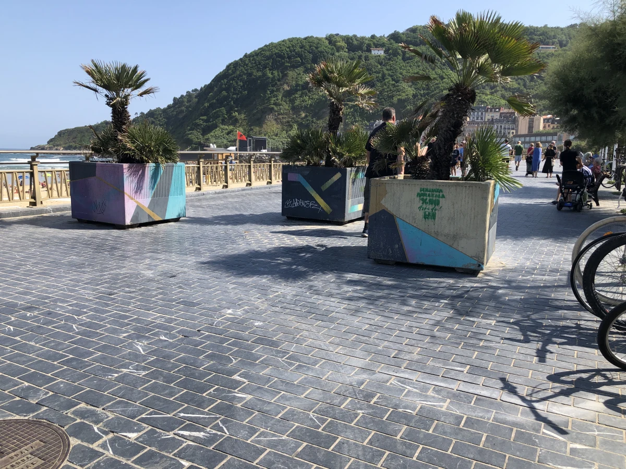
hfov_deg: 63.4
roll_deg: -0.1
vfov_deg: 49.7
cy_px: 234
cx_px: 313
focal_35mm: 28
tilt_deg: -7.5
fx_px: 506
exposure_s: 1/1333
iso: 20
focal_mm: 4
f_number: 1.8
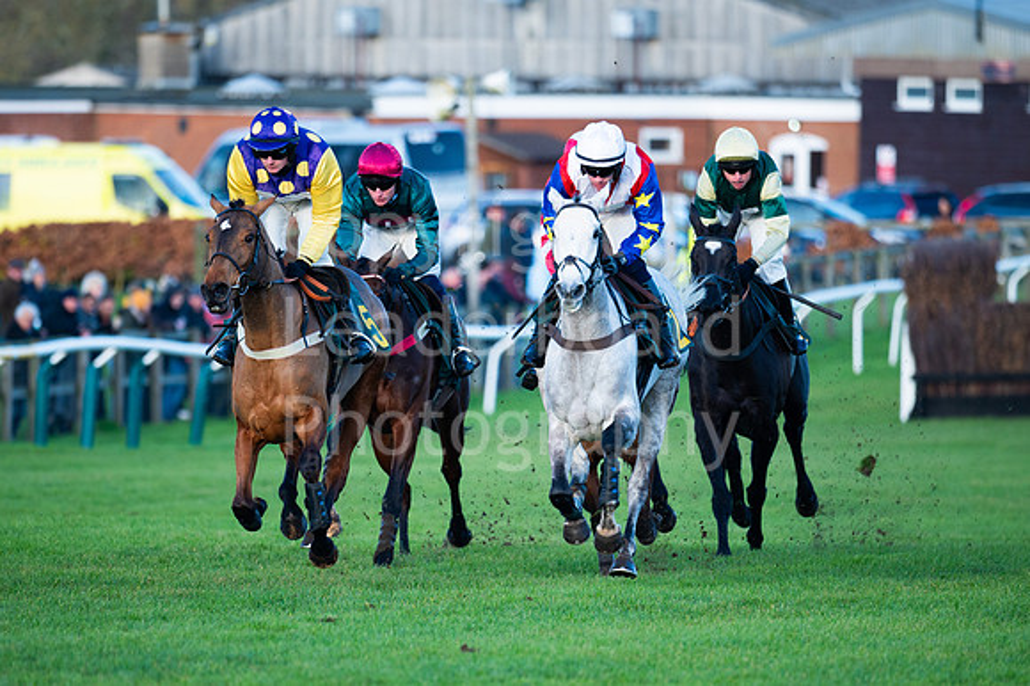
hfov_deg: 4.0
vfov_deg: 2.6
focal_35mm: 519
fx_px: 14830
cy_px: 418
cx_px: 540
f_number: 4.5
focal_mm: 400
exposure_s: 1/800
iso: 500
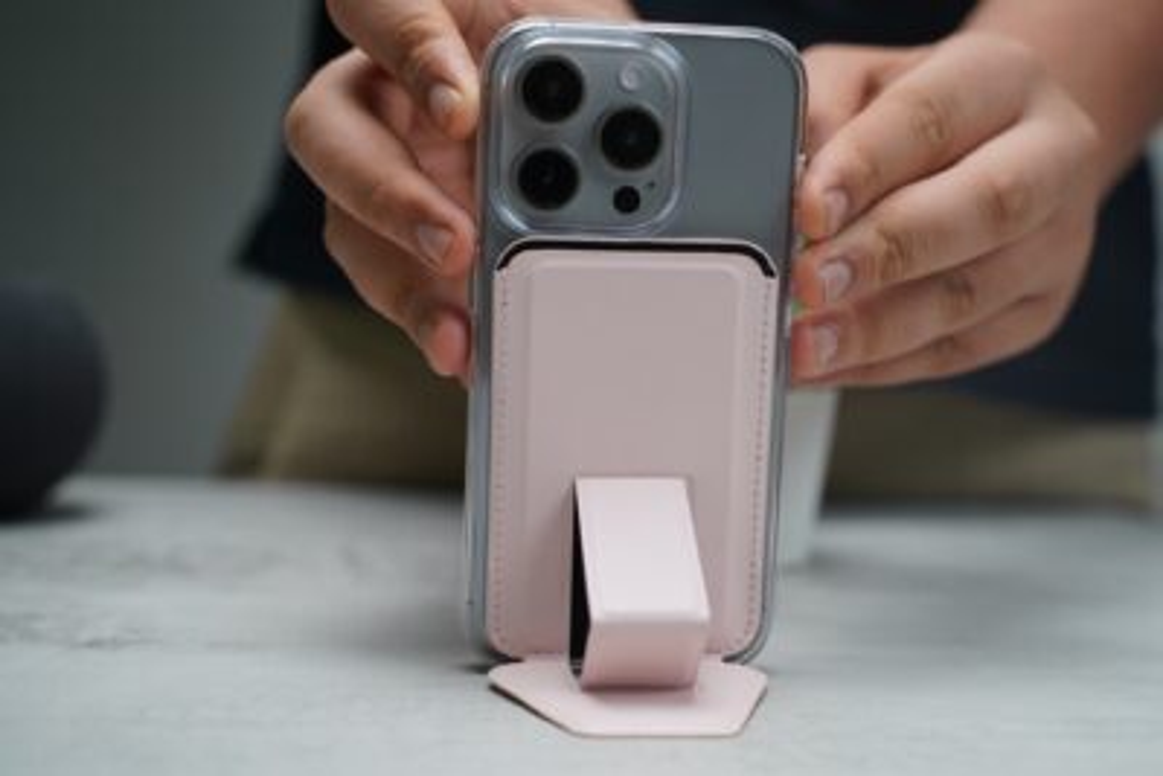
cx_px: 582
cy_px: 388
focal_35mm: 50
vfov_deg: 27.0
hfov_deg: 39.6
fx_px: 1616
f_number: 4
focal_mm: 50
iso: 640
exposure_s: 1/60
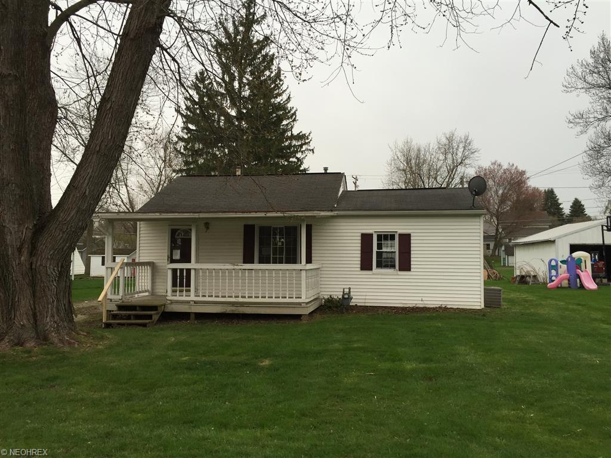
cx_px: 306
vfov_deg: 48.2
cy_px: 229
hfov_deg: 61.7
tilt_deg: +5.3
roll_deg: +0.6
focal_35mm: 29
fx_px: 512
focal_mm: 4.15
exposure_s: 1/120
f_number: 2.2
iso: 40
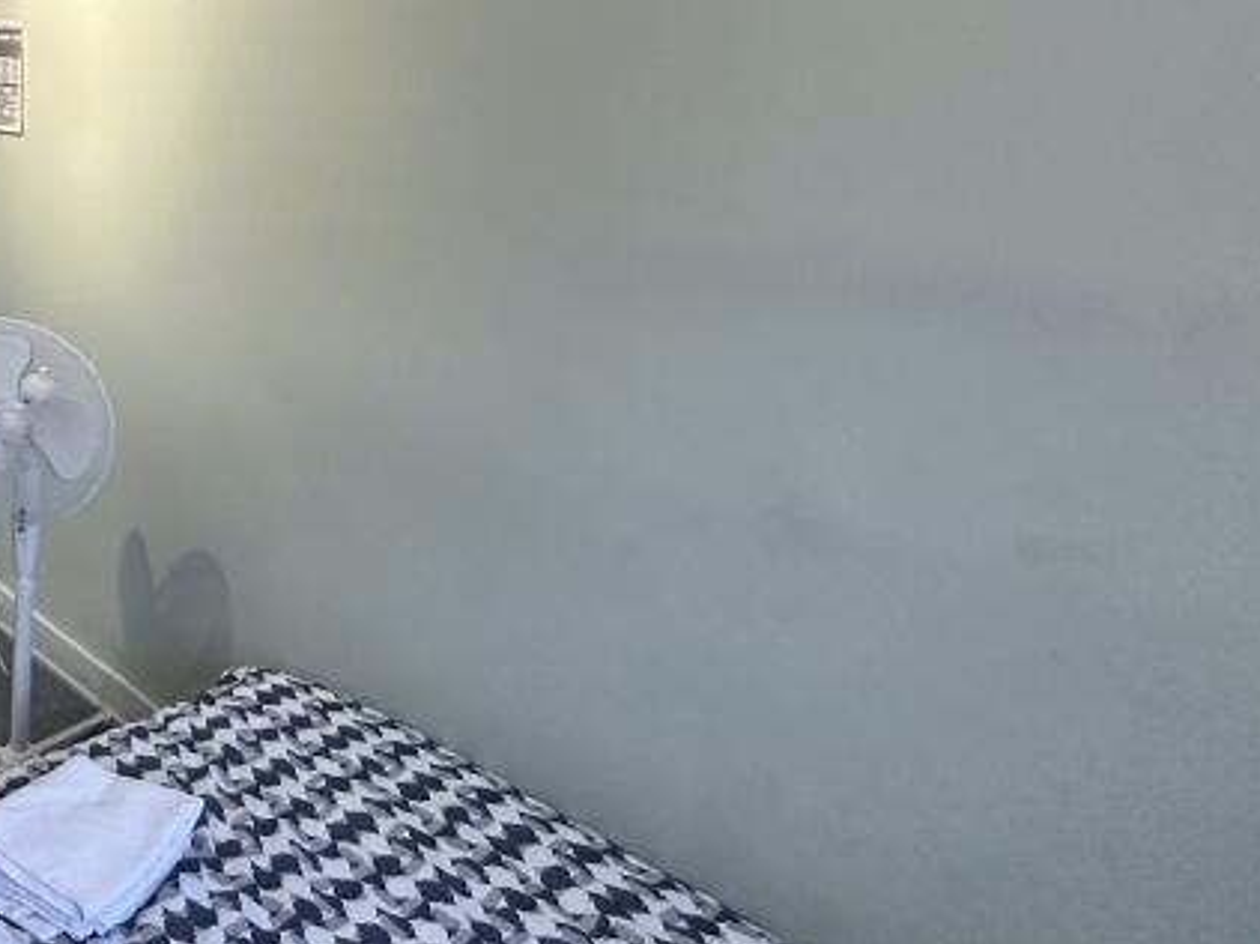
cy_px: 117
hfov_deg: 47.8
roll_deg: -0.2
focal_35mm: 34
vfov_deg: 39.1
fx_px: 1237
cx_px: 102
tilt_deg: -2.8
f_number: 2.2
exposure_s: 1/100
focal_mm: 2.22
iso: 250
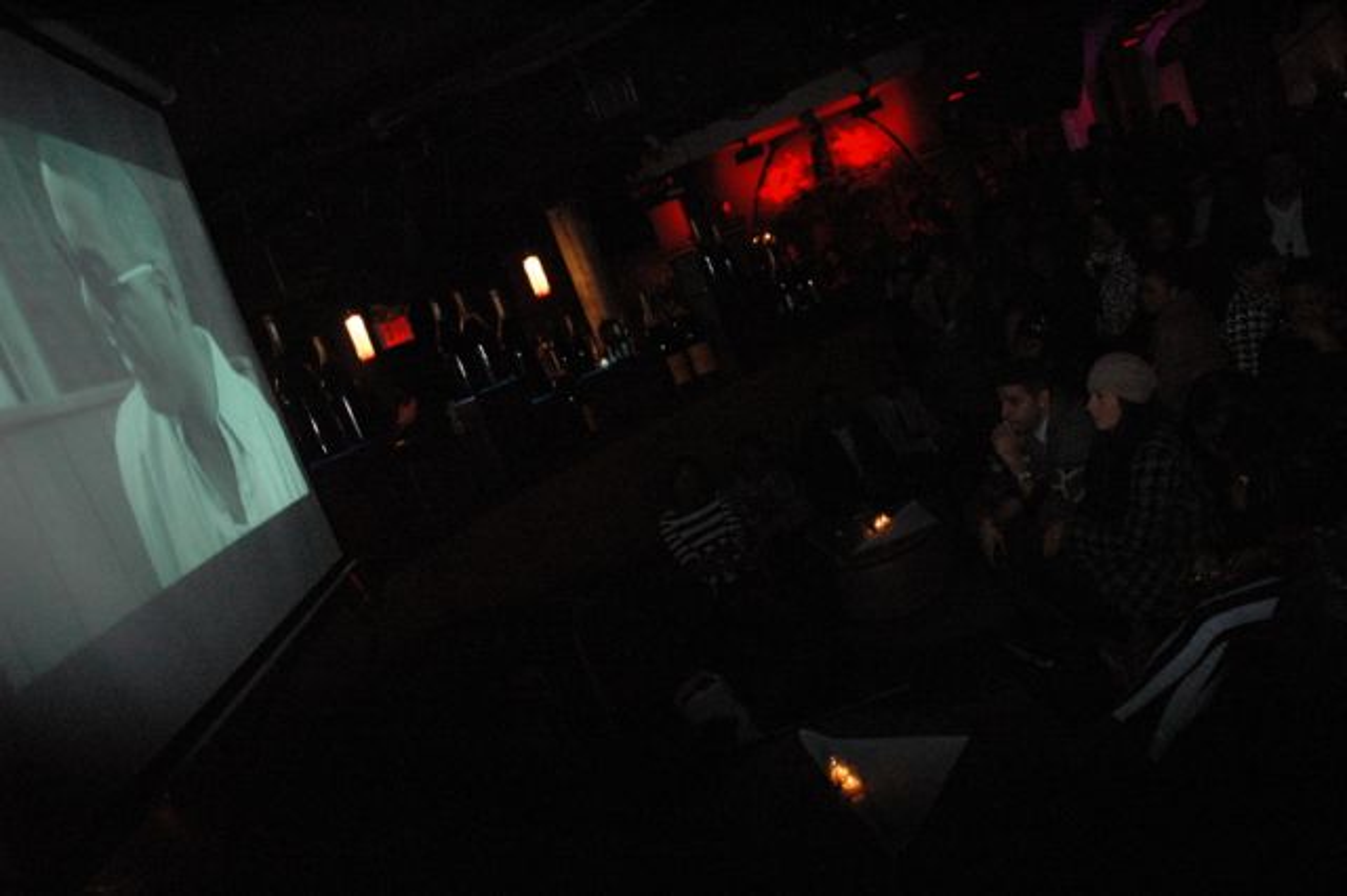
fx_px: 1010
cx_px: 674
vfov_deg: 47.9
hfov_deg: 67.4
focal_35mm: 27
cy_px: 448
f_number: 3.5
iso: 1600
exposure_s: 1/80
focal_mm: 18
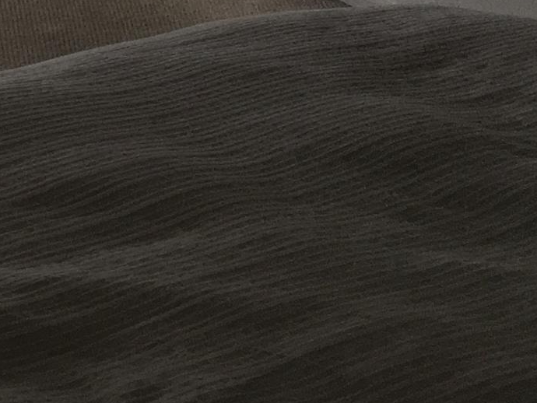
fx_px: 1955
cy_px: -417
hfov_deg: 14.0
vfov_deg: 10.7
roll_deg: -1.4
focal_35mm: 126
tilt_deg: -10.6
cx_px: -405
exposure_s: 1/120
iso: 40
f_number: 2.2
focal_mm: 4.15
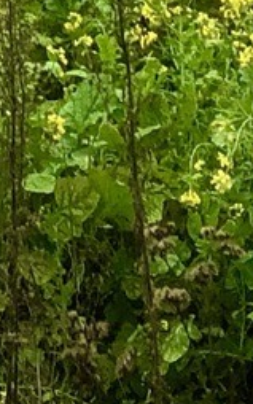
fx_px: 2468
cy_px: -636
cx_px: -331
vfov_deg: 8.4
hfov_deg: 5.7
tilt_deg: -5.6
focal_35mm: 224
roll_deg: +1.9
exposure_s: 1/539
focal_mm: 4
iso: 20
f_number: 1.8
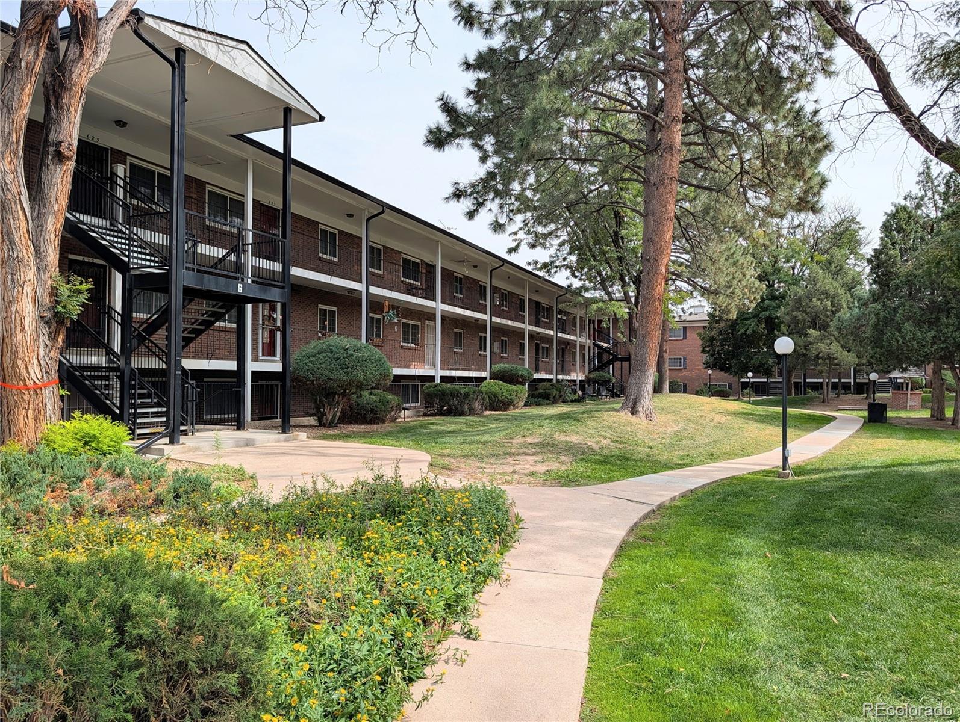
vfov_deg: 56.9
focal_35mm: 24
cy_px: 361
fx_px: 666
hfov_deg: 71.5
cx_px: 480
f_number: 1.68
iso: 19
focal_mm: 6.9
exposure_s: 1/1314
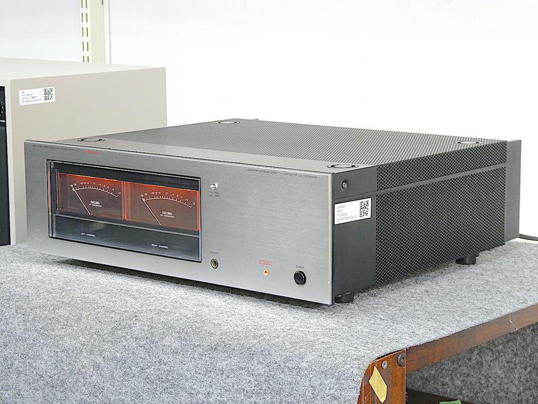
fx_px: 1306
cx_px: 269
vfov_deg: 17.6
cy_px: 202
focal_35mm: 84
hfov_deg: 23.3
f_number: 4.8
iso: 200
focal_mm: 15
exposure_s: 1/10
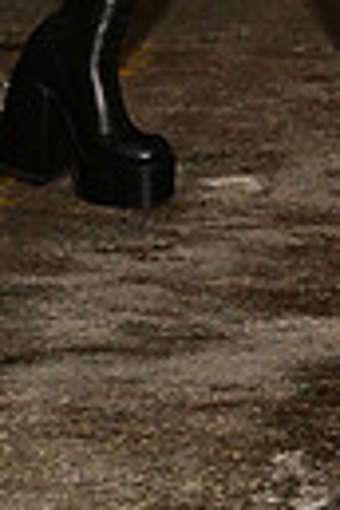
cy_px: -605
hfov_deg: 4.4
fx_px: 4462
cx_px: 249
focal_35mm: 315
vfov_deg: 6.3
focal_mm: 70
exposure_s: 1/160
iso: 1000
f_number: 6.3
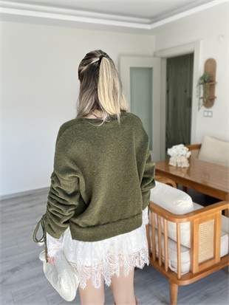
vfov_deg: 59.9
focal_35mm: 30
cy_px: 152
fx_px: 264
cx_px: 114
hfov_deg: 46.8
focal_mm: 2.71
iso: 64
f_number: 2.2
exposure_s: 1/121
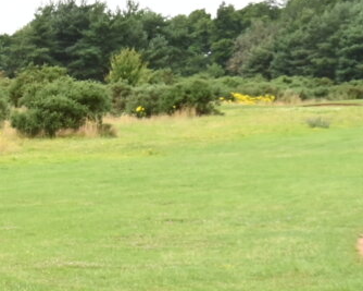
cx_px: -544
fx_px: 2224
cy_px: 43
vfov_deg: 7.4
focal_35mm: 207
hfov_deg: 8.4
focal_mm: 33.5
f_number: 13
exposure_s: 1/125
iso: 400
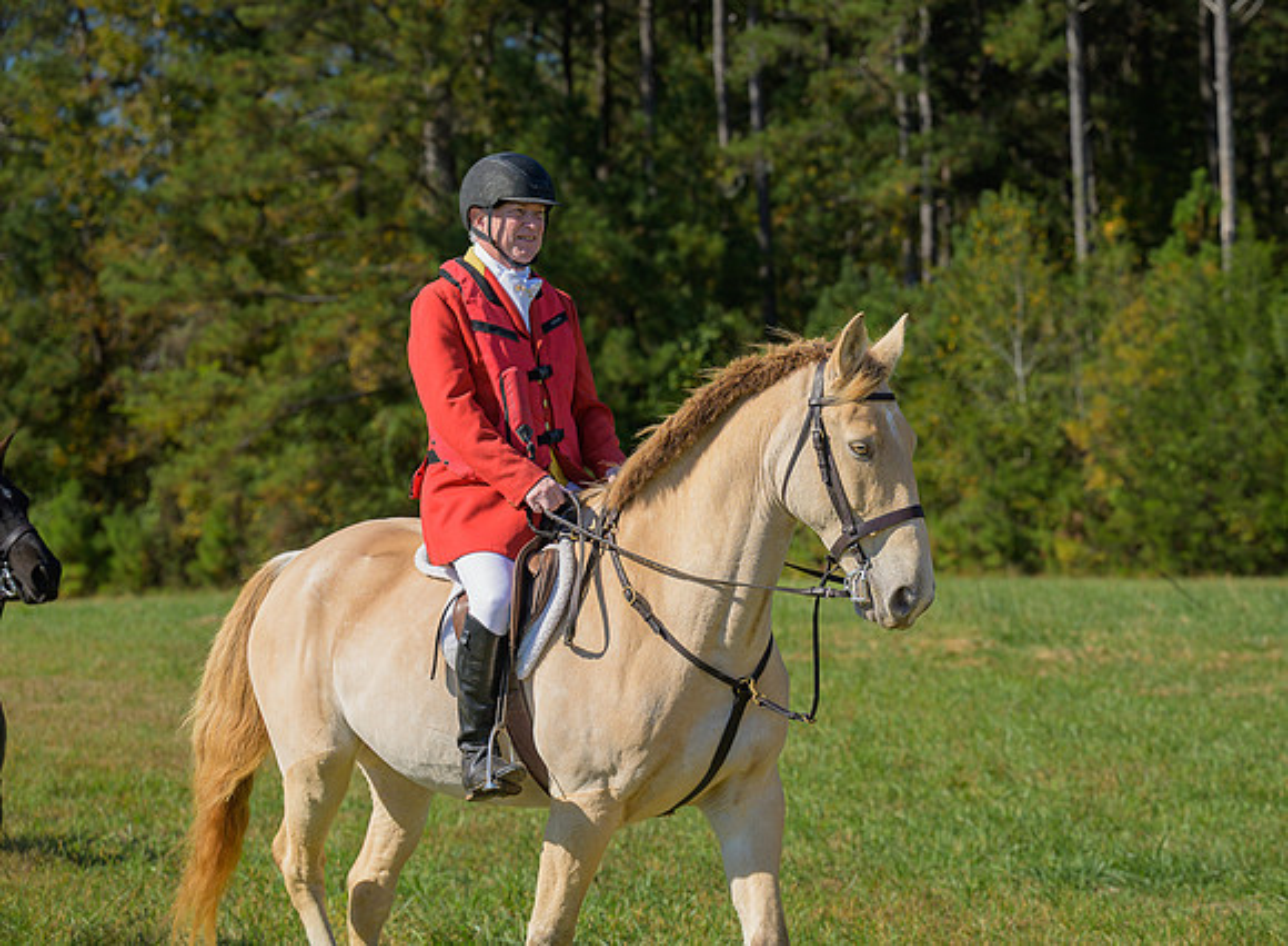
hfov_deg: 20.2
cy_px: 454
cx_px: 776
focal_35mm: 98
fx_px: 3618
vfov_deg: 14.9
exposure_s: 1/800
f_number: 4
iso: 200
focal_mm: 83
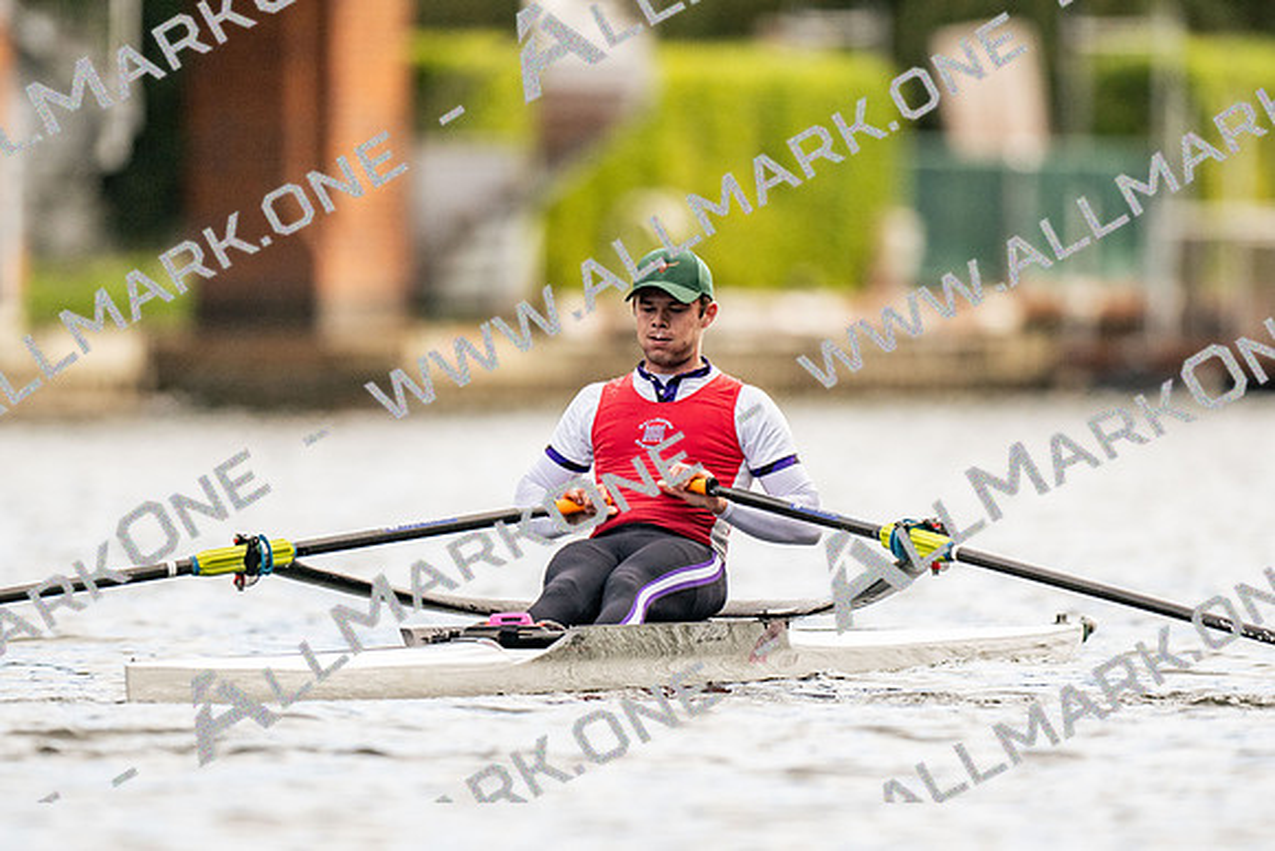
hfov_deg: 2.3
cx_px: 638
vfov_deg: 1.5
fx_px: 31897
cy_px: 426
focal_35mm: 900
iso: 400
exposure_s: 1/2500
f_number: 4
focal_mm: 600
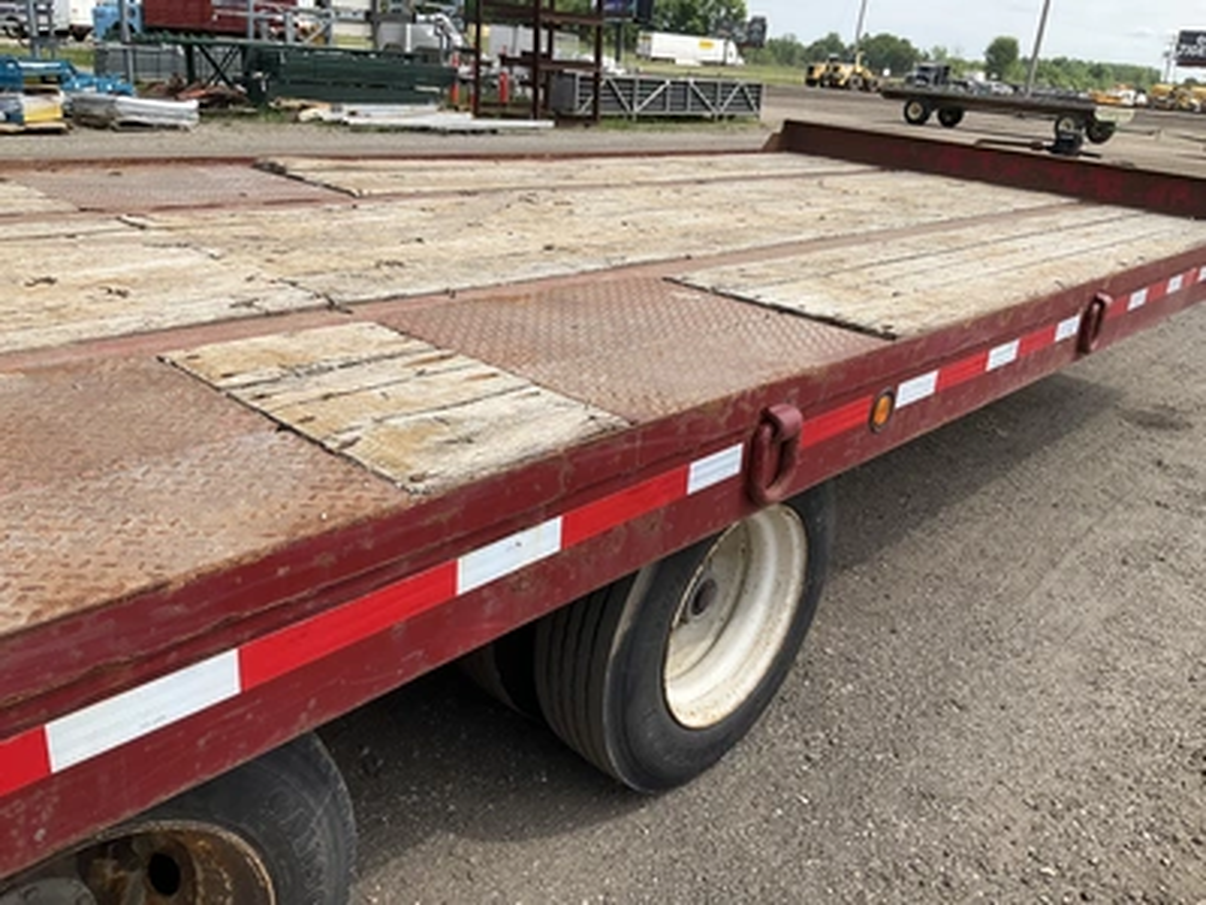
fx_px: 1010
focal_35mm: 29
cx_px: 603
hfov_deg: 61.7
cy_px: 452
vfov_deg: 48.2
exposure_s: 1/997
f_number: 1.8
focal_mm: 3
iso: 25
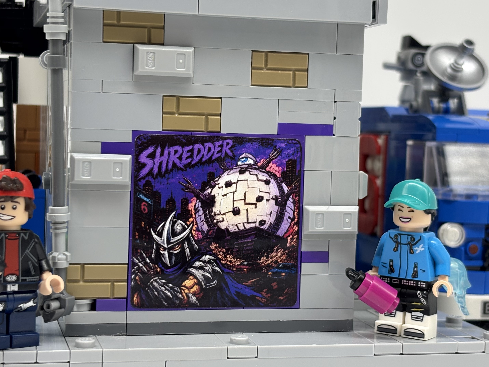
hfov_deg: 26.7
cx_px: 235
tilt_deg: -4.1
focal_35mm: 73
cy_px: 191
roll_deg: -1.8
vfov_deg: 20.2
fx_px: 1031
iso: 40
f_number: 1.6
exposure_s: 1/122
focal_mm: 5.96
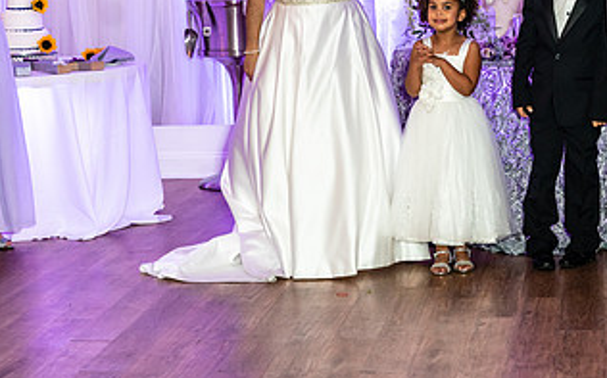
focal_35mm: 103
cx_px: 371
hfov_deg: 20.2
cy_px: 116
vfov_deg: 12.7
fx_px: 1703
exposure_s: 1/125
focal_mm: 55
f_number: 4
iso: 1600
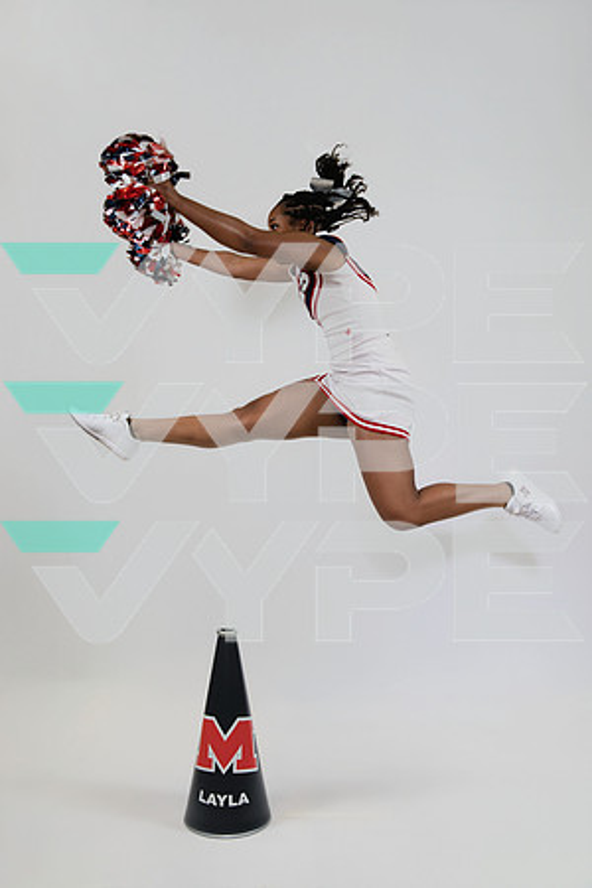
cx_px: 296
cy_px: 444
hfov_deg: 41.2
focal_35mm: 32
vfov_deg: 58.9
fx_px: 787
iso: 320
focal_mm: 31.9
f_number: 4
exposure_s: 1/125
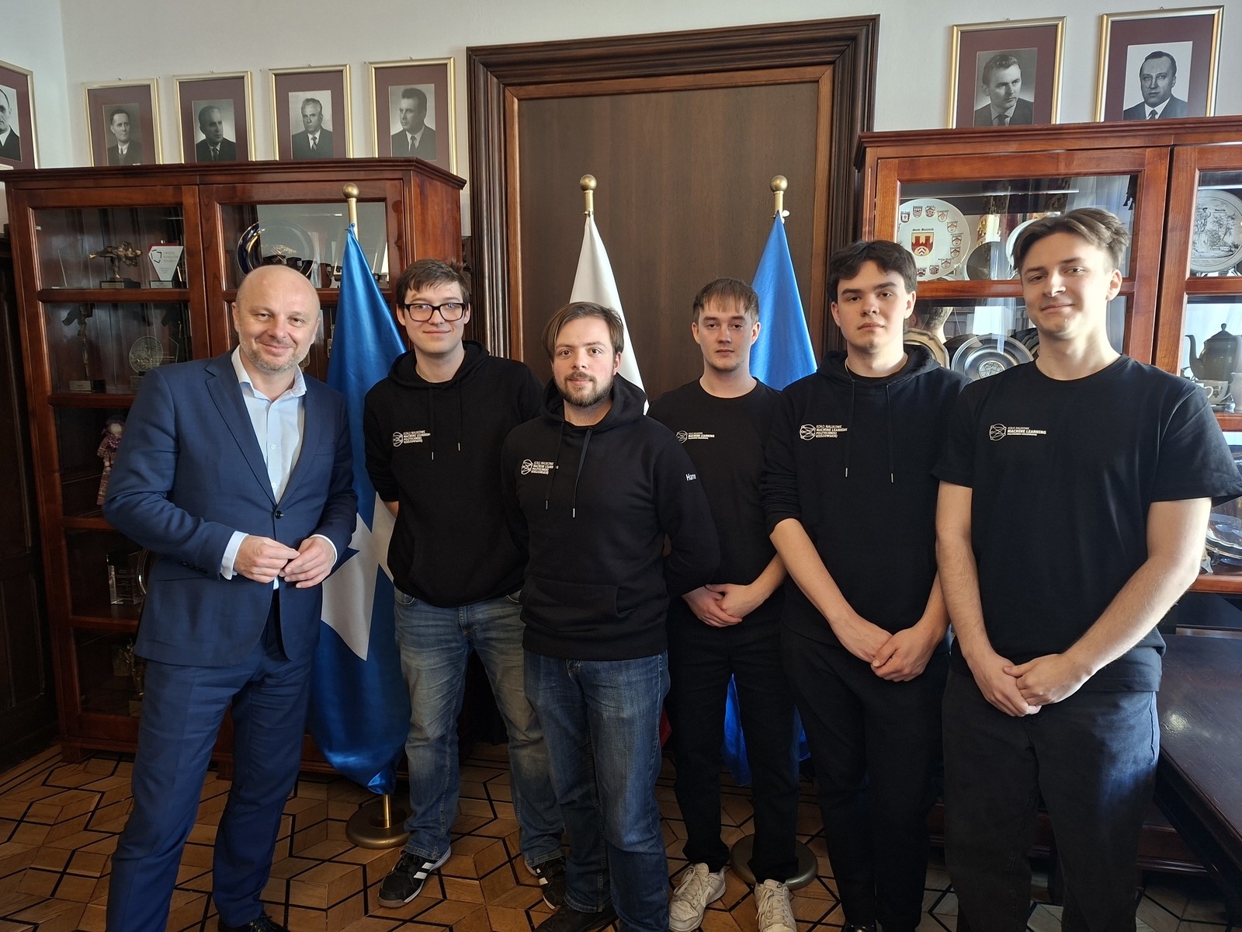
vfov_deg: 58.9
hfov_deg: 73.9
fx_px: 825
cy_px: 466
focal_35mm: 23
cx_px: 621
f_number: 1.8
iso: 250
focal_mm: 5.54
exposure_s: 1/33
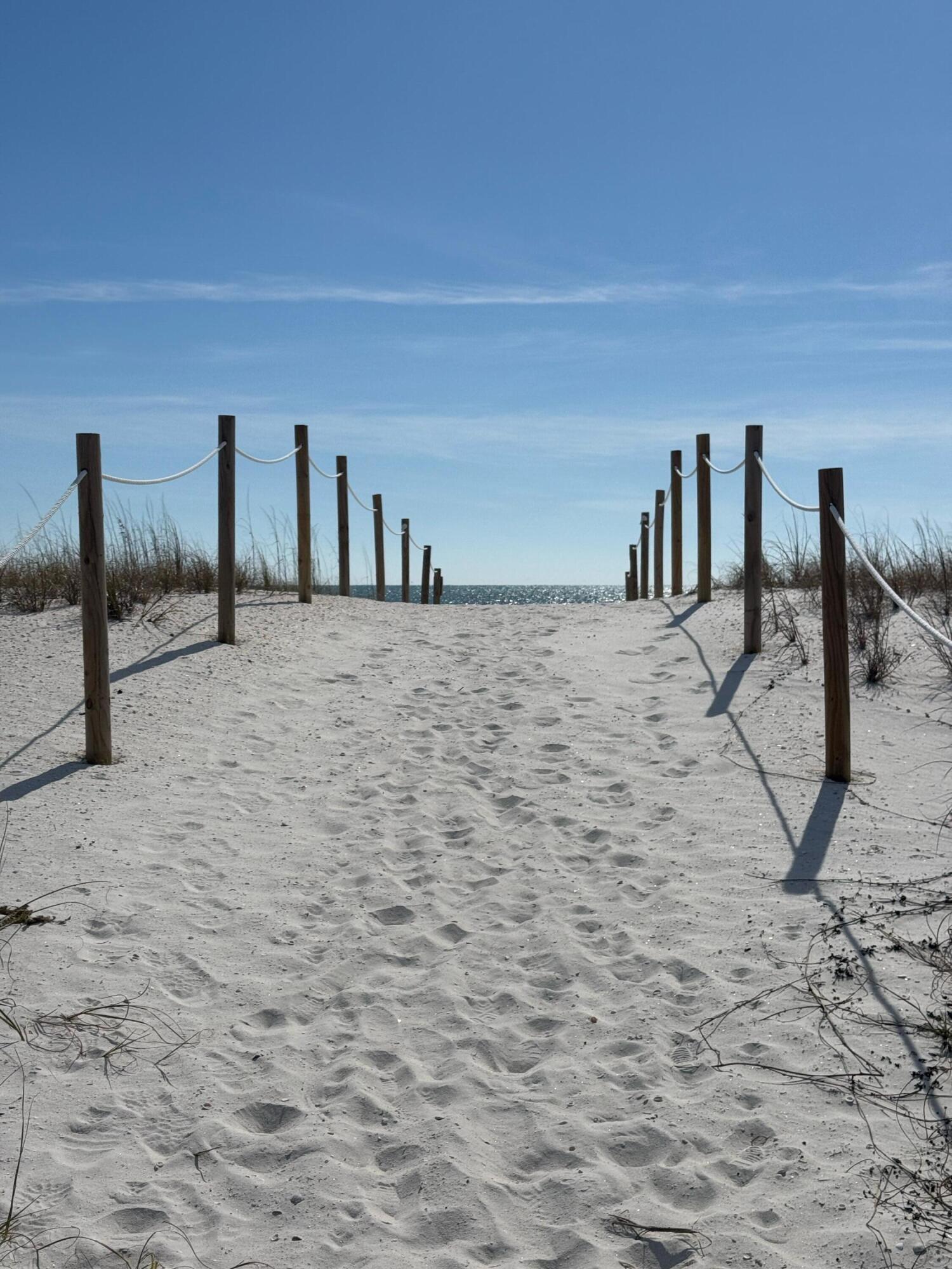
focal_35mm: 48
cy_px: 634
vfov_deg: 39.7
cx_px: 476
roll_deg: +0.0
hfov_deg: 30.3
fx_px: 1760
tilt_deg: -1.0
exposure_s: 1/16129
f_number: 1.78
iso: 50
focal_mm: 6.76
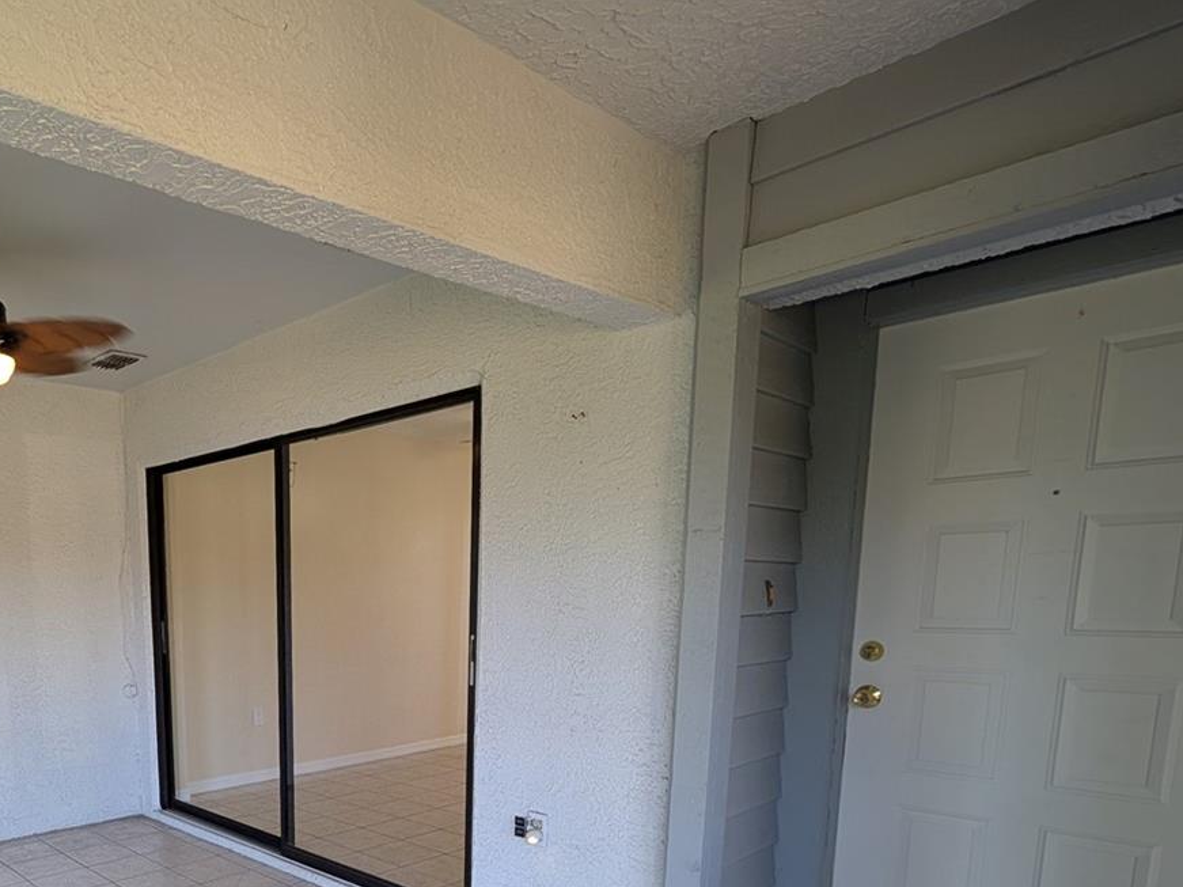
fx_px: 752
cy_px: 727
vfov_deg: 56.1
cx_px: 300
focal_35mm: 22
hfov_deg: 71.4
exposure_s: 1/71.6
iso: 56
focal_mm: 2.02
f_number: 1.7
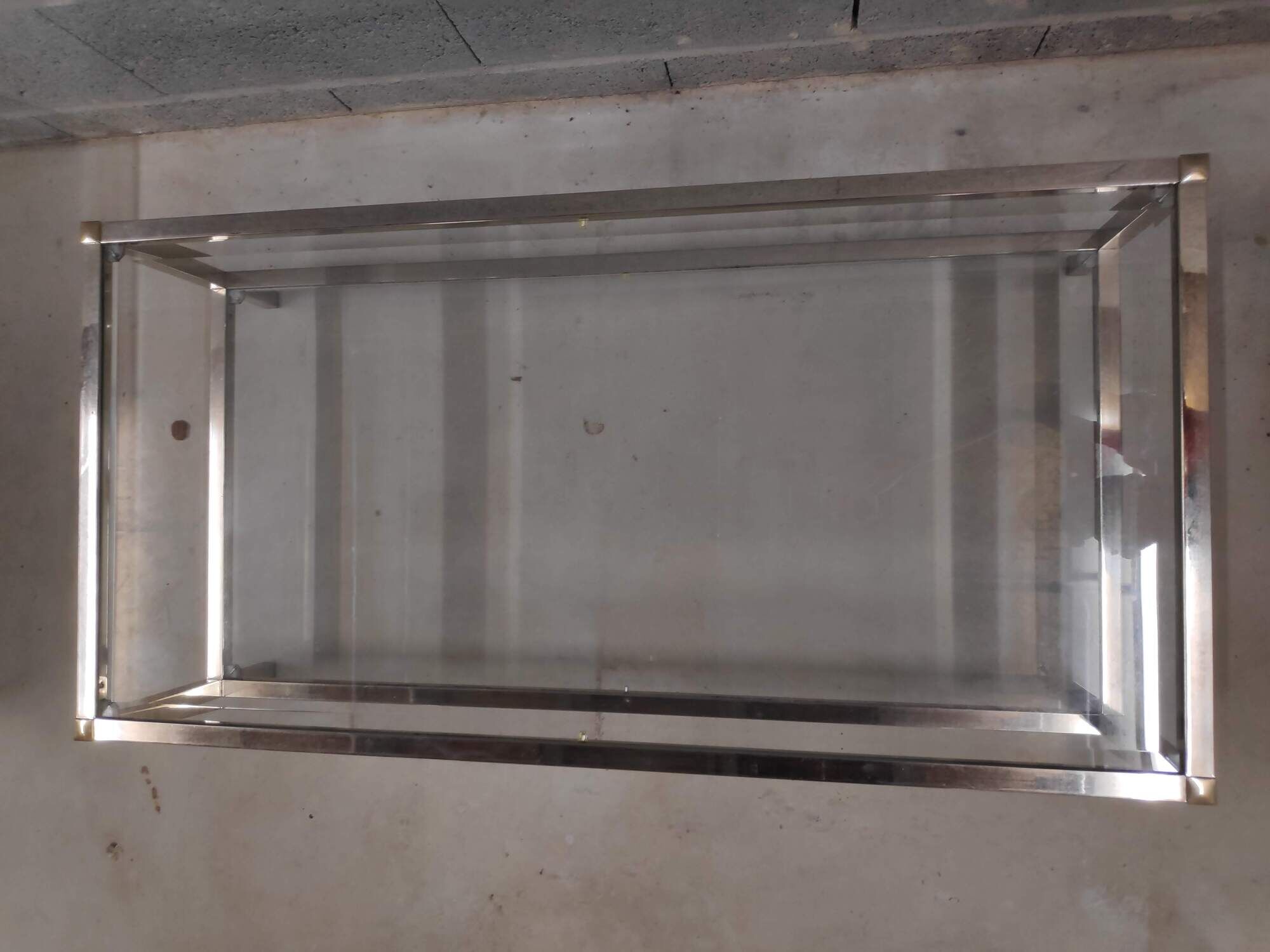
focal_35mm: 20
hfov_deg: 81.7
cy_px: 476
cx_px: 635
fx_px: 734
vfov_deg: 66.0
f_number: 1.9
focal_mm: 3.94
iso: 217
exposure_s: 1/50
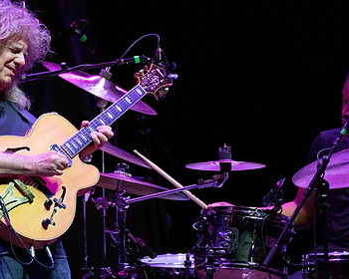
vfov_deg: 2.3
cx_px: 145
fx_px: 6951
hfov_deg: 2.9
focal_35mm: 673
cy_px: 112
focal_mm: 400
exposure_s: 1/320
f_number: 7.1
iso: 3200
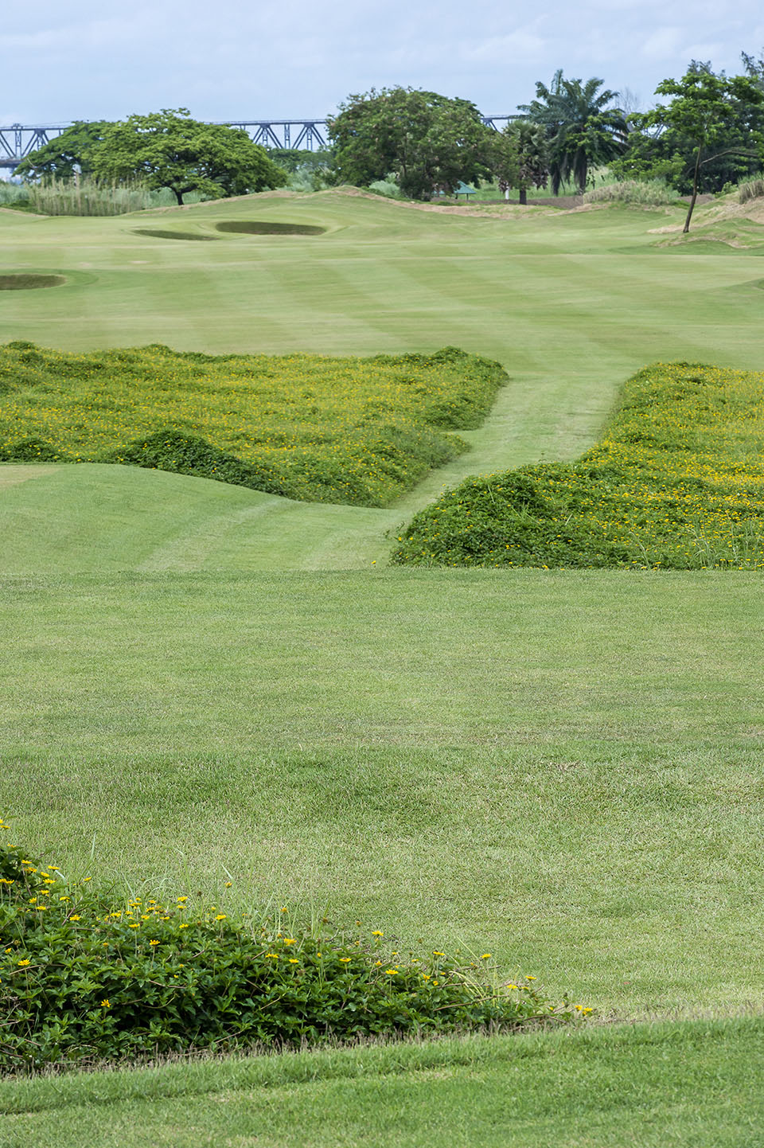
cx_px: 382
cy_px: 574
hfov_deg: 7.0
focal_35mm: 195
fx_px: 6213
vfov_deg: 10.6
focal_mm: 195
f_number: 22
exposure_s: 1/200
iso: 400
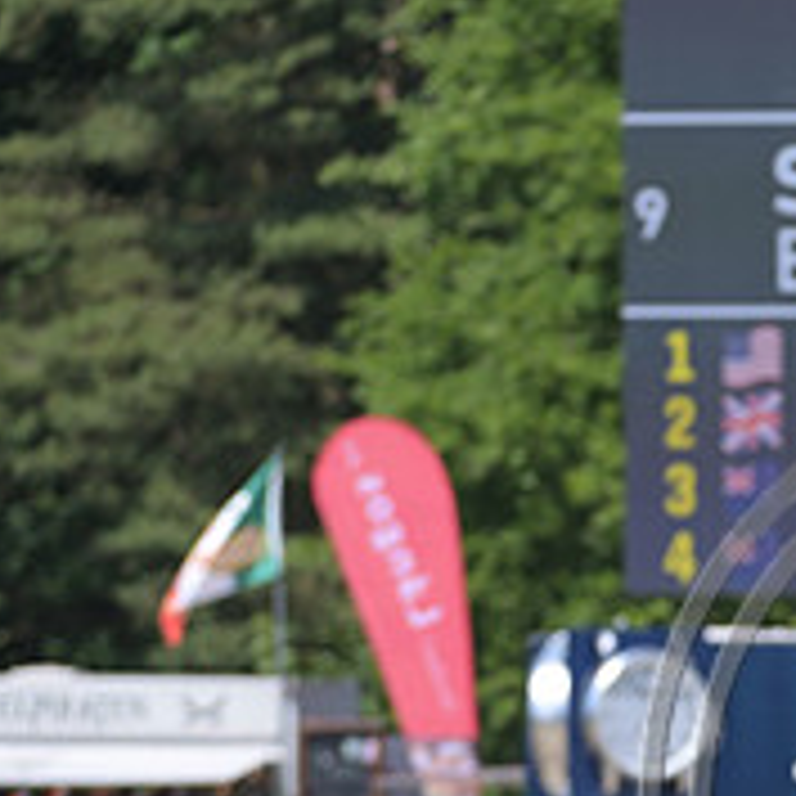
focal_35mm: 725
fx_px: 18862
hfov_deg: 2.4
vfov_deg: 2.4
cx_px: 1052
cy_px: 749
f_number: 5
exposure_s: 1/1250
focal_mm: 260
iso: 320
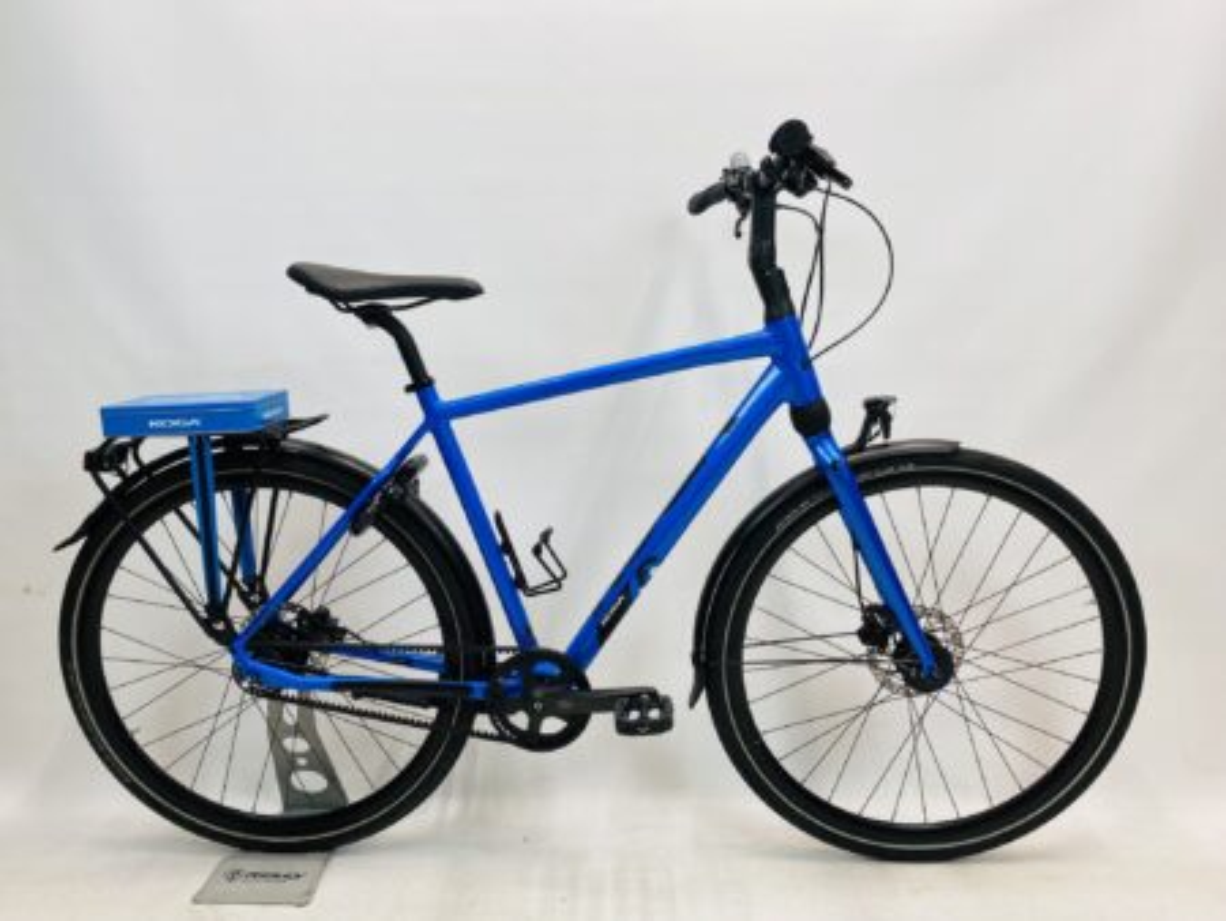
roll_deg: +0.9
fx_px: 921
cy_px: 460
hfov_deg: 67.3
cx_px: 613
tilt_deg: -6.8
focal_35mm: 26
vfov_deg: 53.1
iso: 50
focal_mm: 4.25
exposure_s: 1/100
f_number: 1.8
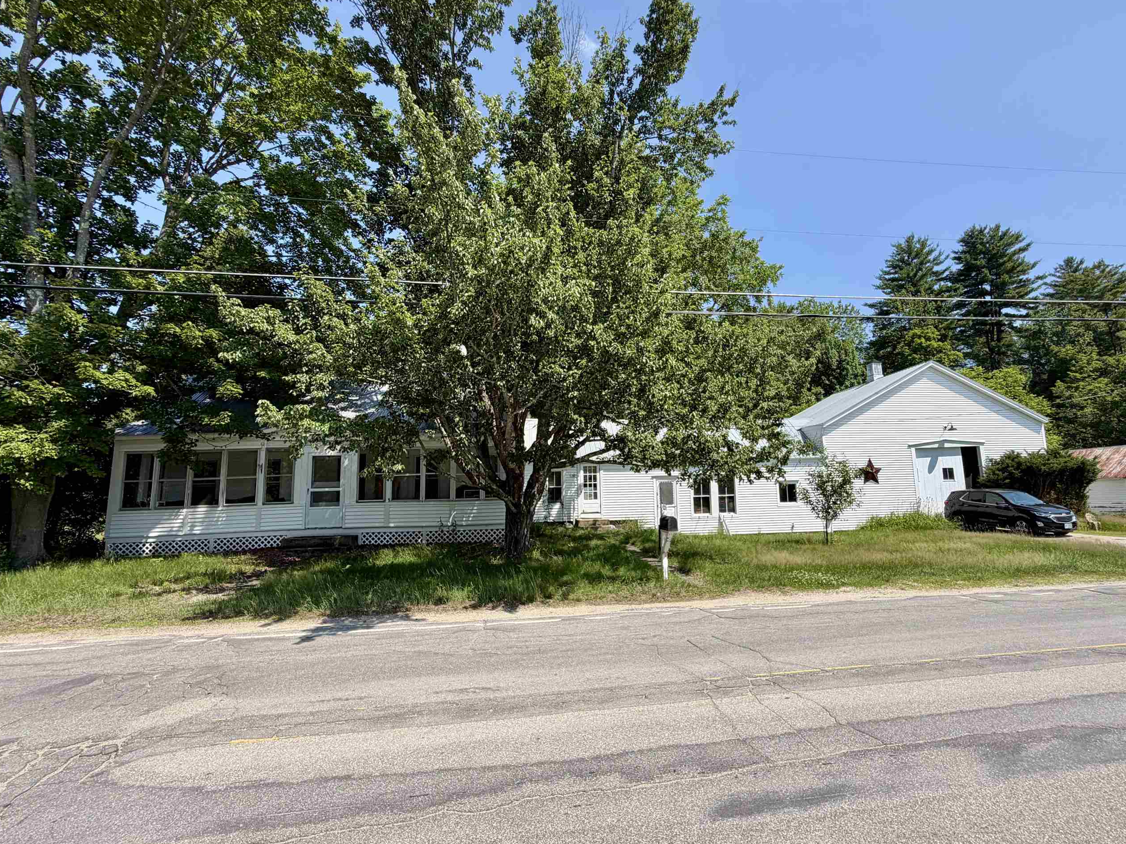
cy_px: 416
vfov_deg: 74.7
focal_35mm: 17
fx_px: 553
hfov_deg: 90.8
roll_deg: +2.2
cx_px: 614
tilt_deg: +8.8
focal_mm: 2.22
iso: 25
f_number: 2.2
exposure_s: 1/770
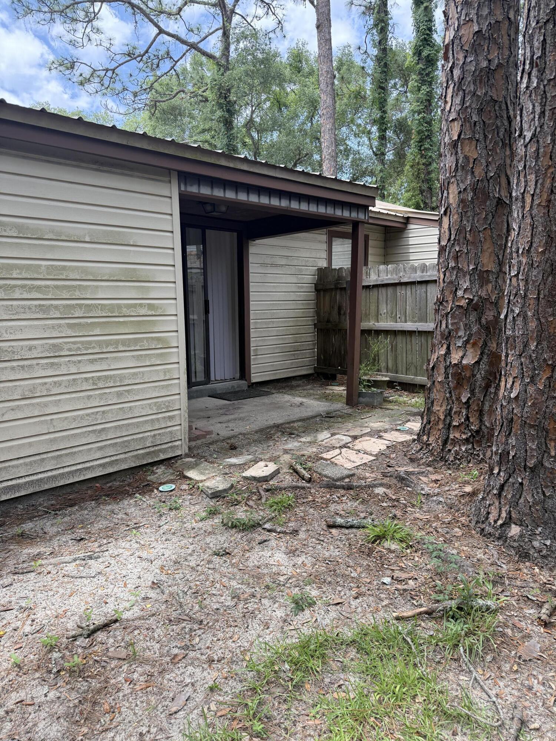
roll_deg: -1.0
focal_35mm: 24
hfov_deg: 56.8
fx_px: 514
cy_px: 370
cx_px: 278
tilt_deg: -7.6
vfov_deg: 71.6
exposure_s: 1/888
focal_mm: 6.76
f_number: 1.78
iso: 100
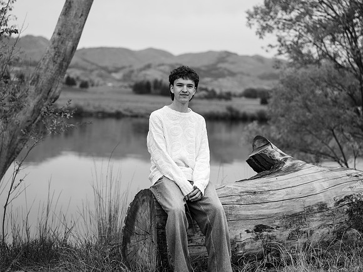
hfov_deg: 25.7
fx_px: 794
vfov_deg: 19.4
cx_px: 182
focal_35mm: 76
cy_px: 136
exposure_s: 1/125
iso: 250
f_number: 2.8
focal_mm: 70
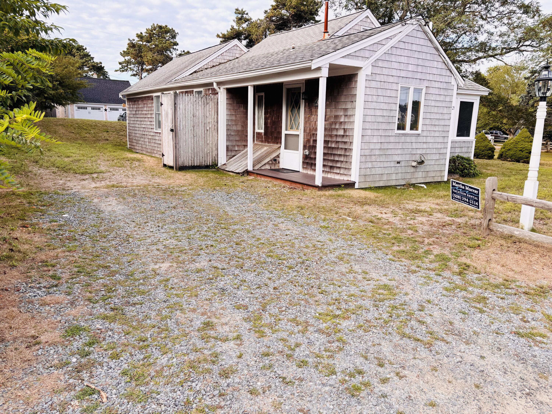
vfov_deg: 53.1
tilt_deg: -11.1
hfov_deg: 67.3
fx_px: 415
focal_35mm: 26
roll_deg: -2.1
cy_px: 207
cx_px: 276
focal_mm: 5.96
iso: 50
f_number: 1.6
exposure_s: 1/781
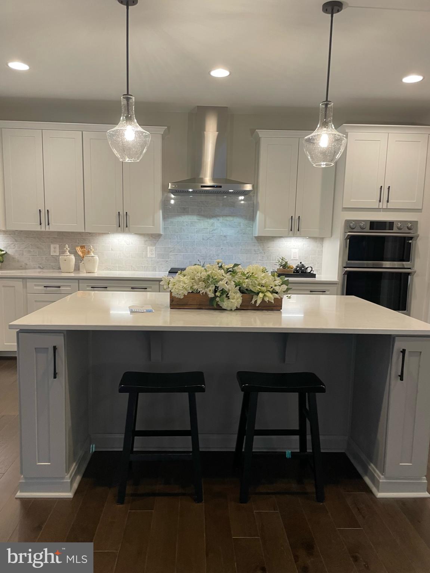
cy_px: 286
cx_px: 215
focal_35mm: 26
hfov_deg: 53.0
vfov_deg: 67.3
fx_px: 431
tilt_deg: -5.9
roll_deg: -1.4
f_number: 1.6
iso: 100
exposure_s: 1/60
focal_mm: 4.2
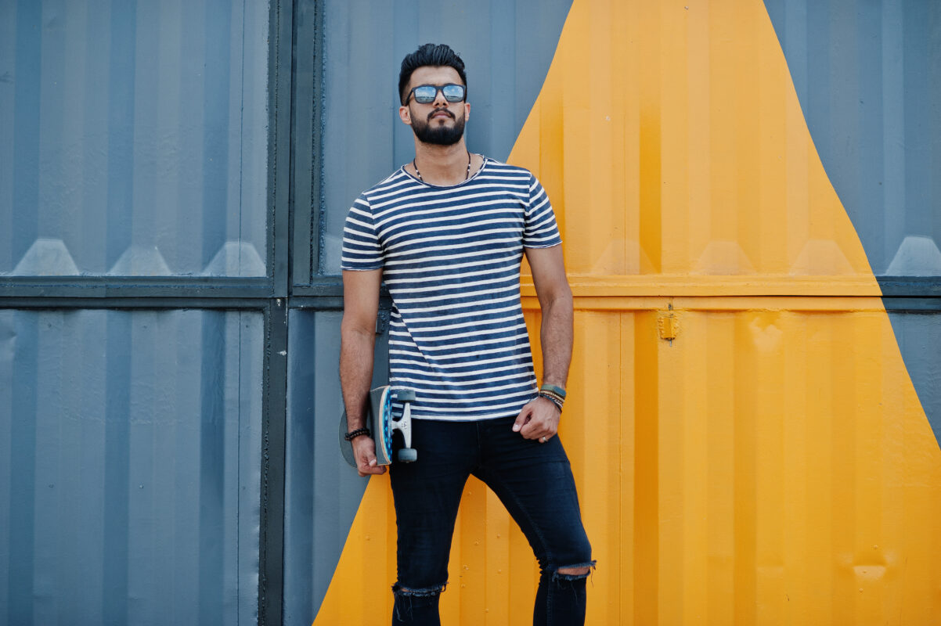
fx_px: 2220
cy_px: 313
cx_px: 470
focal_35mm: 85
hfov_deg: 23.9
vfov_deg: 16.1
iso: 200
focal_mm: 85
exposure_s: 1/1600
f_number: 2.5
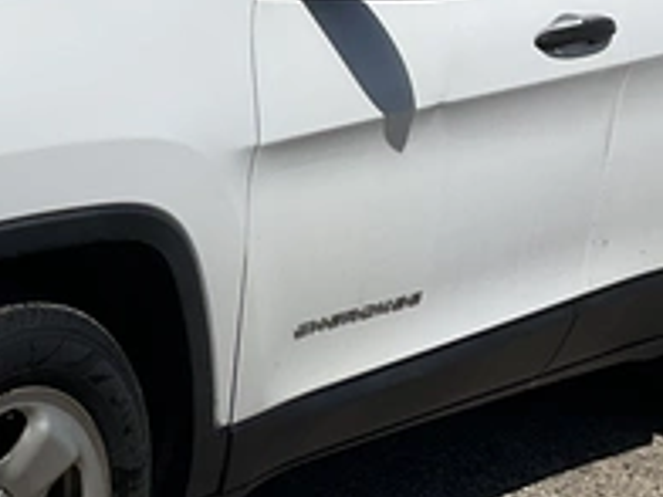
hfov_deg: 17.0
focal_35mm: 111
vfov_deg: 13.3
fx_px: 2126
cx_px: -122
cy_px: 150
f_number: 1.8
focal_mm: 3
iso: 25
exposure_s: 1/5263
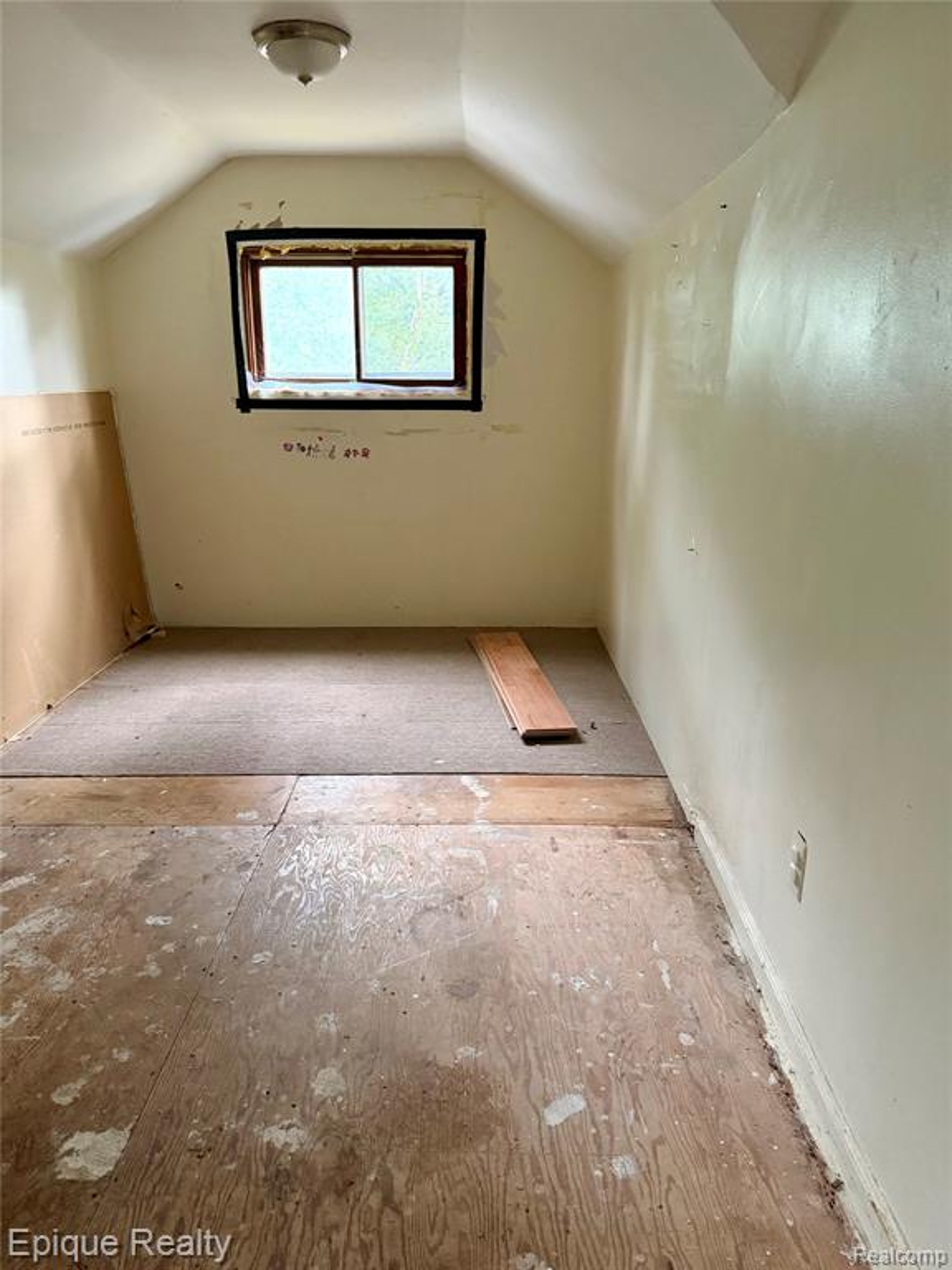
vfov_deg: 71.6
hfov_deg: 56.8
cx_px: 476
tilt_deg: -16.6
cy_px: 635
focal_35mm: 24
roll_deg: -0.2
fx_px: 880
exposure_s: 1/59
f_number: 1.78
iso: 800
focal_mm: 6.76
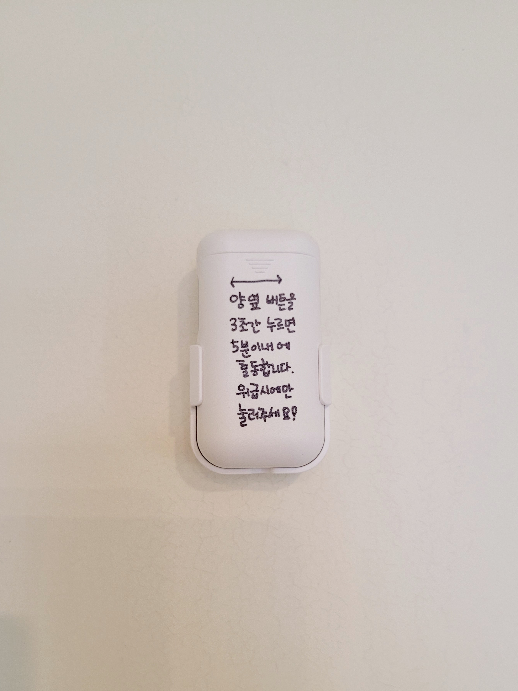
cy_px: 346
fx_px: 519
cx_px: 259
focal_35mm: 26
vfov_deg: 67.3
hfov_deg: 53.1
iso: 200
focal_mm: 5.4
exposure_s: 1/120
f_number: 1.8
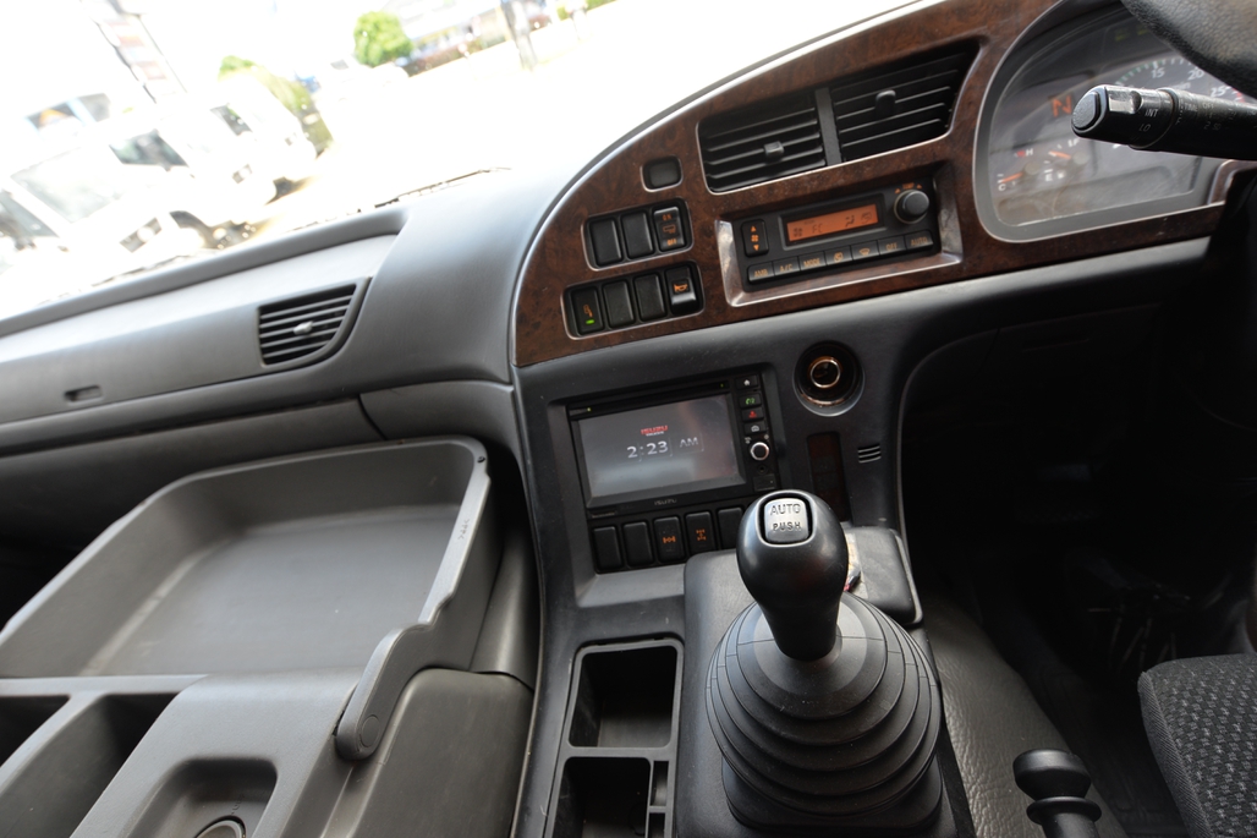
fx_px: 628
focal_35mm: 18
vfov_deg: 67.4
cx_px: 628
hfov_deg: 90.0
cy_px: 419
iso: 400
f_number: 5
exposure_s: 1/100
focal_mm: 18
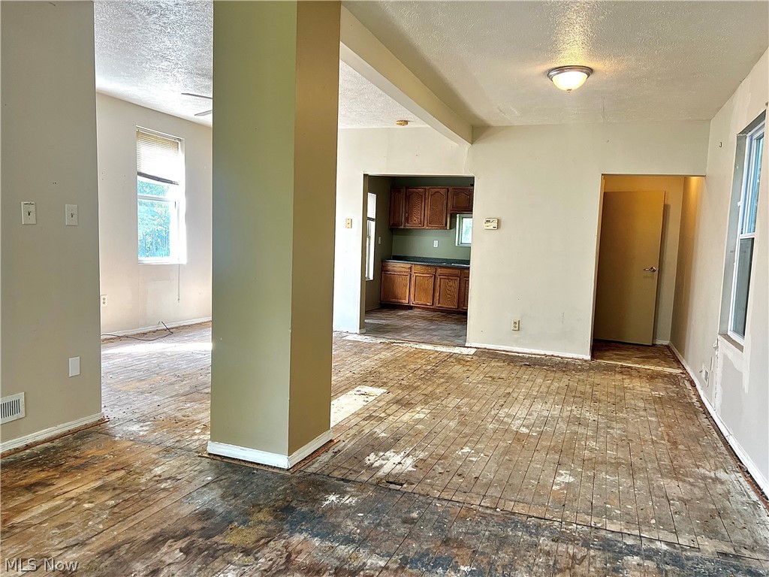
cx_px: 384
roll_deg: -2.0
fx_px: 578
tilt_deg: -6.1
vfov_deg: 53.1
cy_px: 288
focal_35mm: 26
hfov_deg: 67.3
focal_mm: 5.7
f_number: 1.5
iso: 100
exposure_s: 1/120
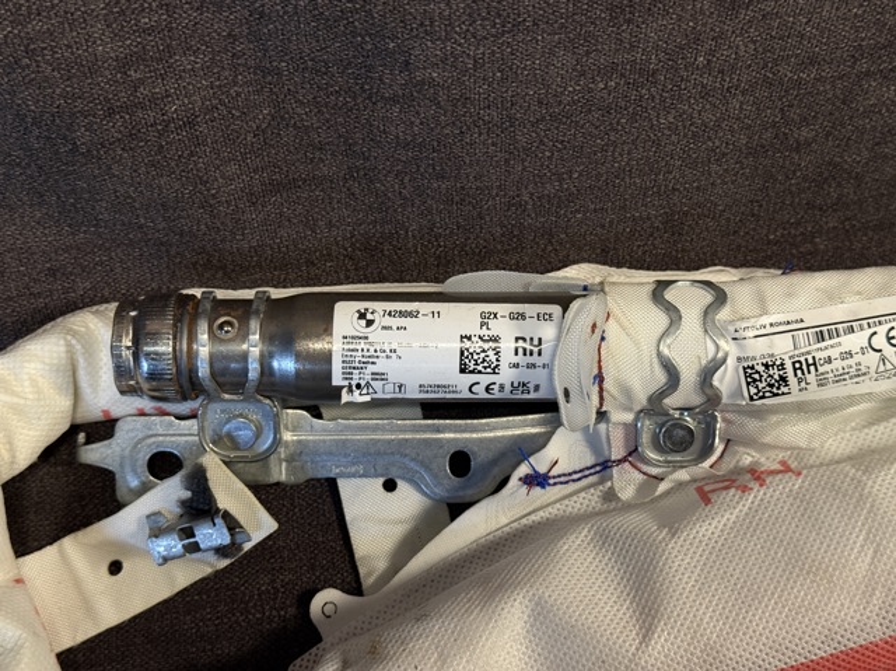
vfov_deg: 30.2
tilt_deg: -64.5
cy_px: 336
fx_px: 1242
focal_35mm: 48
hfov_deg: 39.7
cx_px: 448
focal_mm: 6.76
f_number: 1.78
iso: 160
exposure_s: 1/60
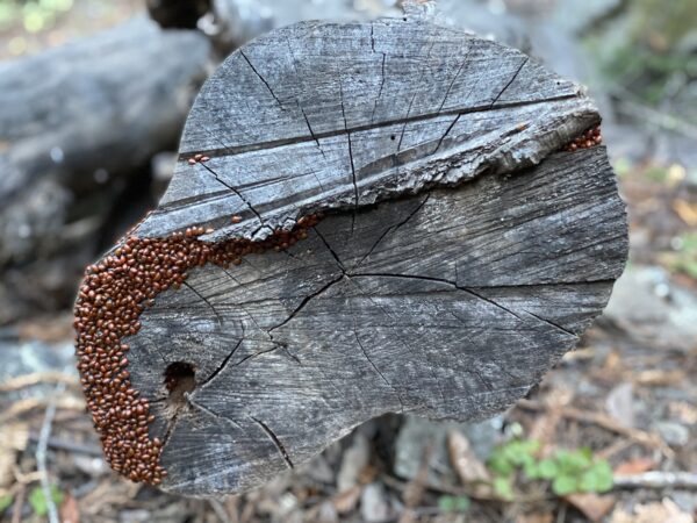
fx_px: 1047
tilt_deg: -37.0
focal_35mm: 52
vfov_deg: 28.0
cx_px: 348
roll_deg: -14.3
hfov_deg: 36.8
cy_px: 262
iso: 400
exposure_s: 1/31
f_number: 2
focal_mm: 6
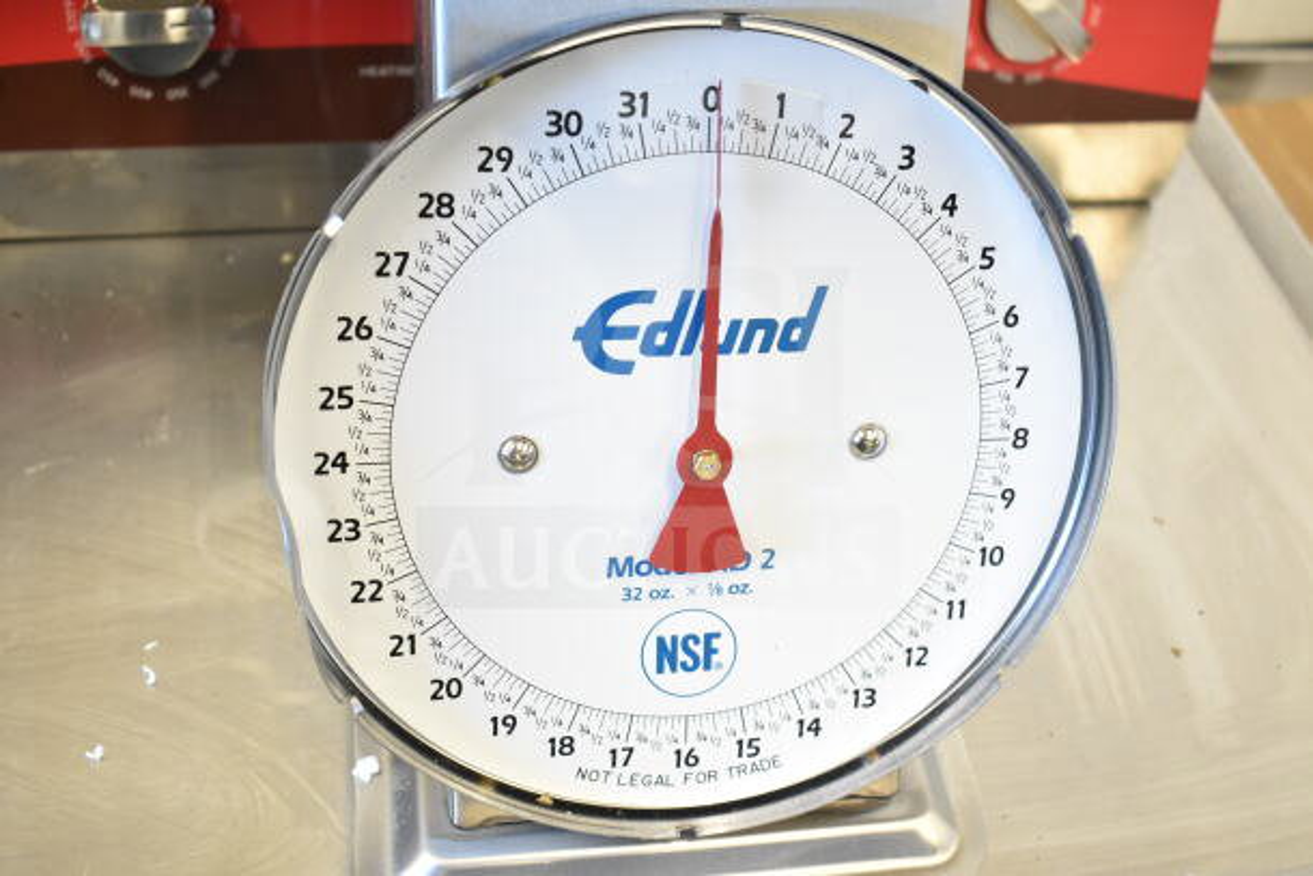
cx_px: 656
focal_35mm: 40
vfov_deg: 33.0
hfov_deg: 47.9
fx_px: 1477
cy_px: 438
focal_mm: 27
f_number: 4.2
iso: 1600
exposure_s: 1/80
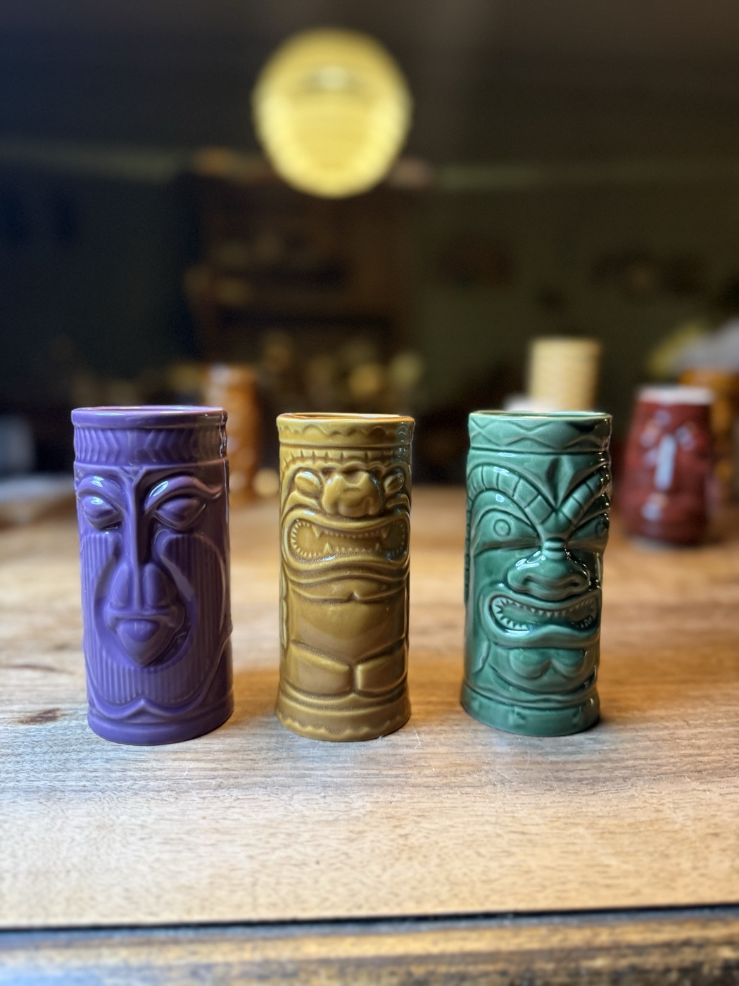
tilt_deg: -8.3
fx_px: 683
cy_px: 493
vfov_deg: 71.6
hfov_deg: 56.8
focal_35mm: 24
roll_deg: -0.9
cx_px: 370
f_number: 1.78
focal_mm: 6.76
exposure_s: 1/50
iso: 400
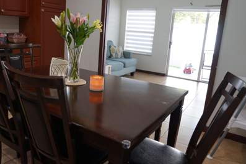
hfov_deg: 63.1
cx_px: 99
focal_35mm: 29
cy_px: 75
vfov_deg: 45.0
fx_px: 198
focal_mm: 24
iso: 400
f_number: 4
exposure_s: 1/60
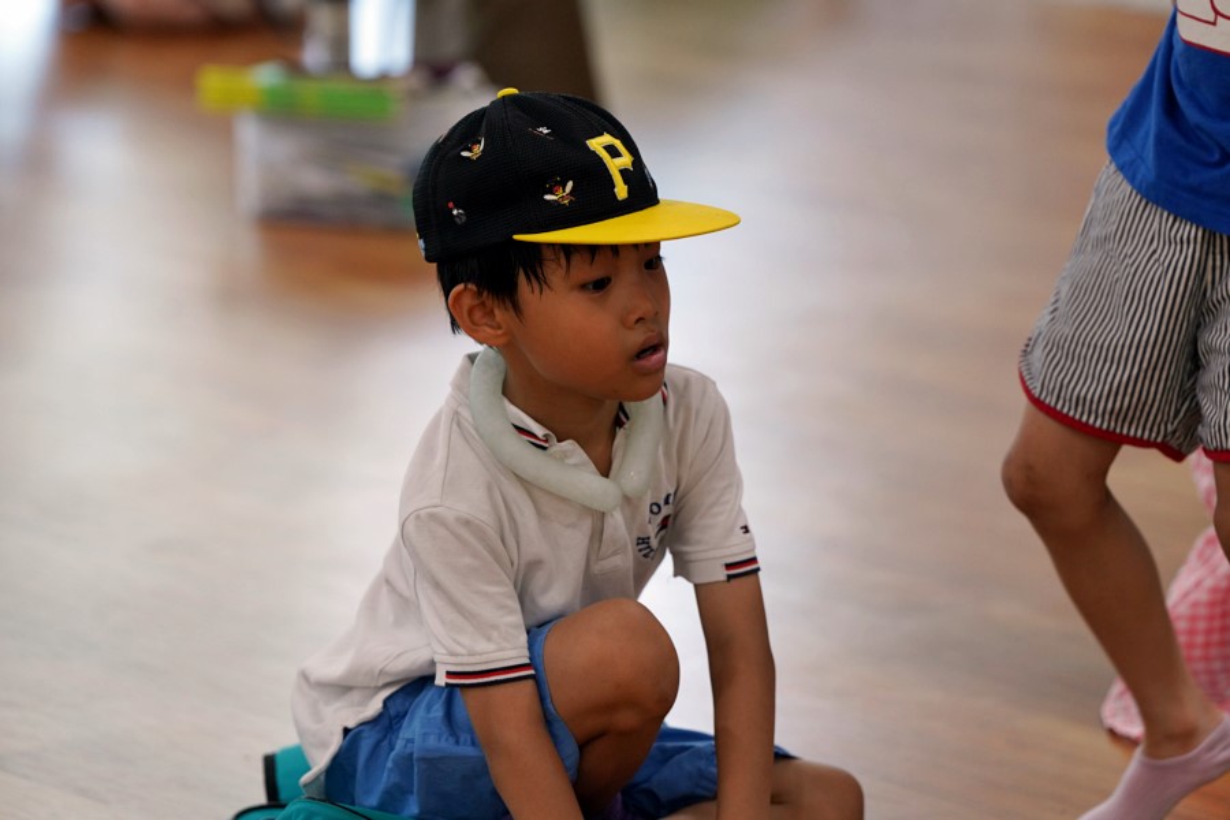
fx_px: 6218
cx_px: 615
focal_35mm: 182
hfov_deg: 11.3
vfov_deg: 7.5
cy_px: 410
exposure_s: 1/200
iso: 1250
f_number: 4
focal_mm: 182
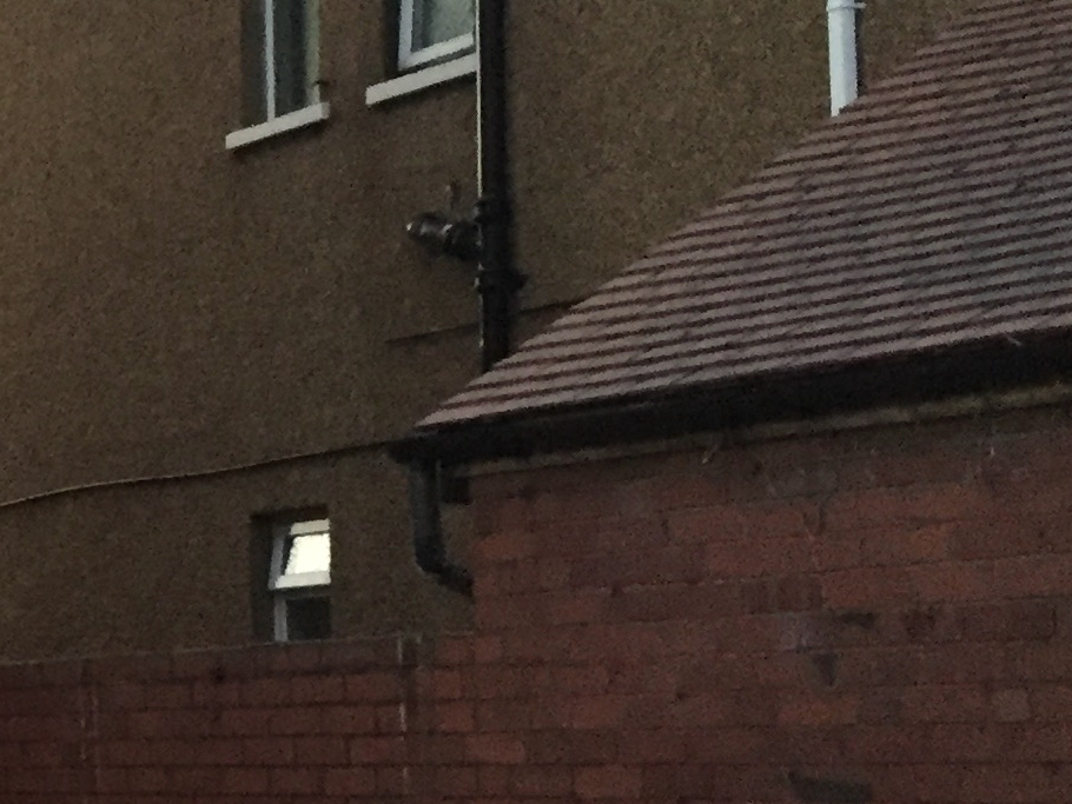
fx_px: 3222
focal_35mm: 104
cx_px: -819
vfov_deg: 14.2
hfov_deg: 16.1
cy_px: 593
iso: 320
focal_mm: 4.15
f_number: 2.2
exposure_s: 1/17
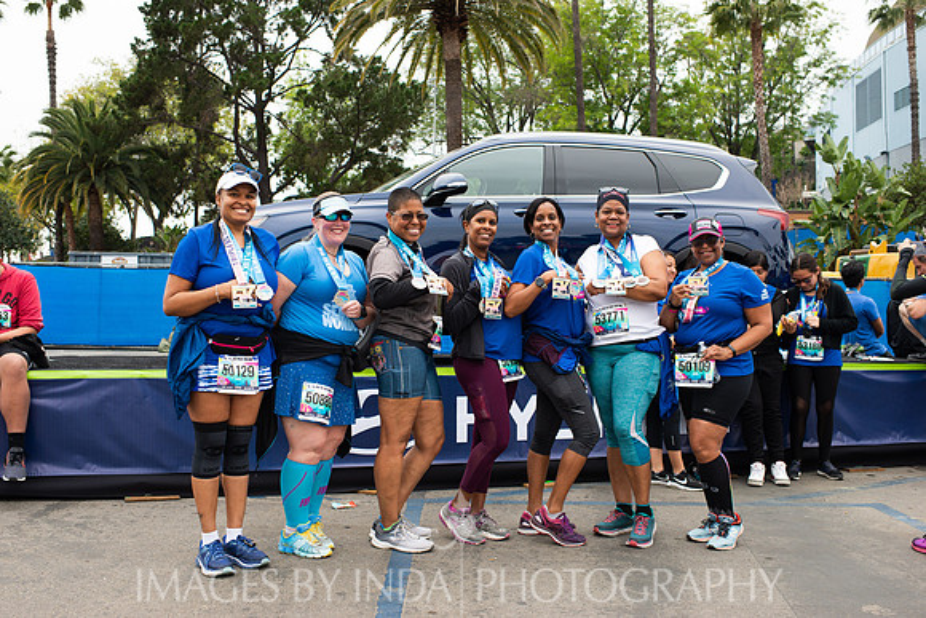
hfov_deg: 54.4
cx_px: 463
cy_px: 309
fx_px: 900
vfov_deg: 37.9
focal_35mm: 35
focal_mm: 35
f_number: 5.6
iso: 200
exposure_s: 1/160
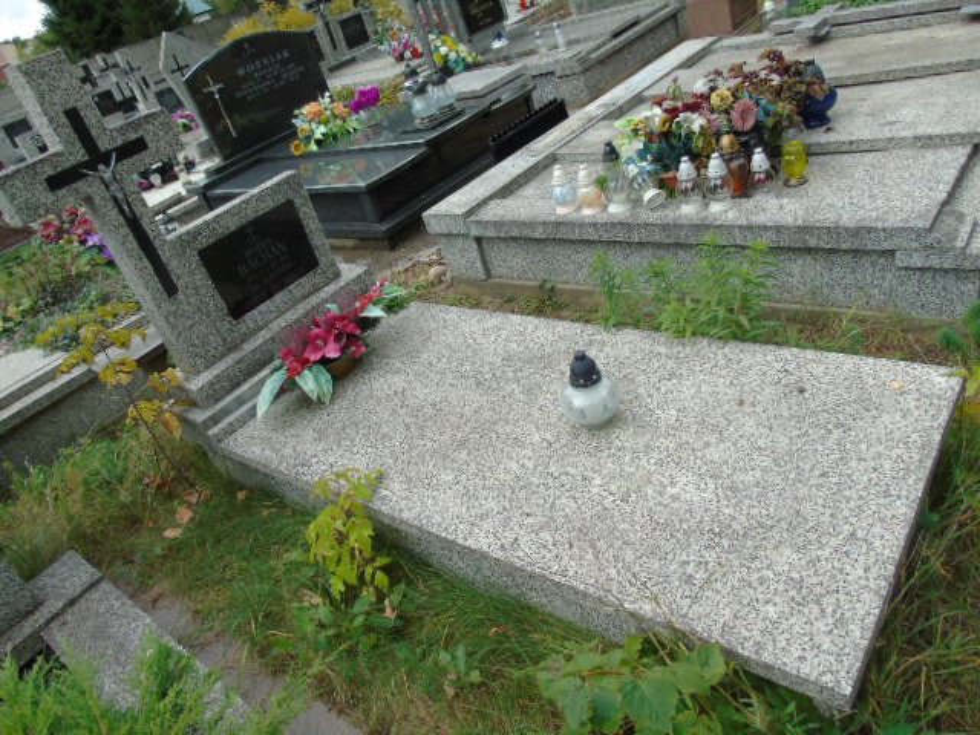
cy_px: 368
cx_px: 490
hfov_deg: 69.4
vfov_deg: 54.9
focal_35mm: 25
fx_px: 708
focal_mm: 4.4
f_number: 3.4
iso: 80
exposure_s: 1/250
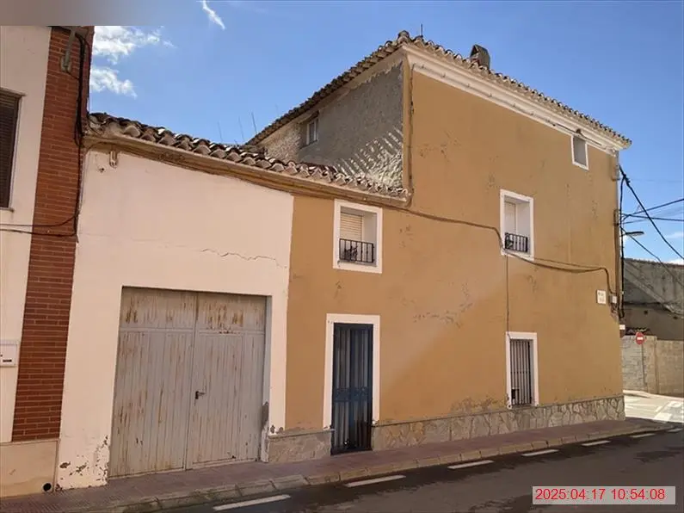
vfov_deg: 48.2
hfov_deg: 61.7
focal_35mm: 29
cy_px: 256
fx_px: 573
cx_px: 342
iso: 16
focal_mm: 3
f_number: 1.8
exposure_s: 1/1730
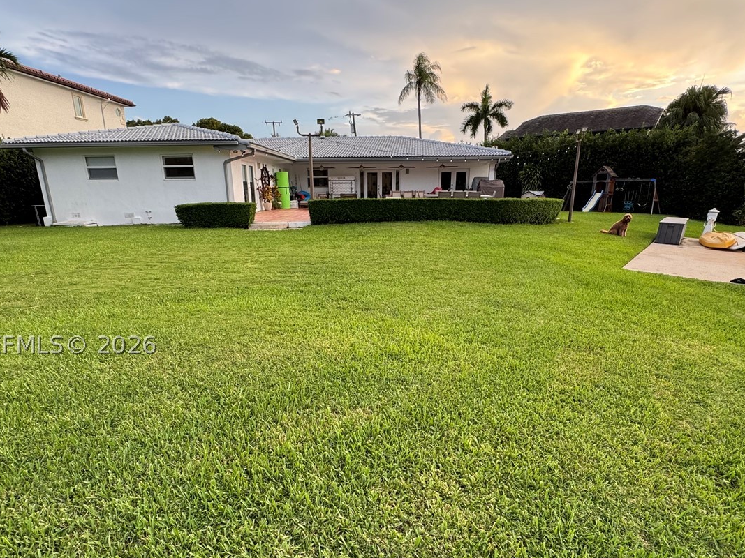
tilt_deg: -19.0
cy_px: 345
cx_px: 370
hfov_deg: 79.0
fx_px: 452
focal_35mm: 21
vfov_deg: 62.7
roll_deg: +0.2
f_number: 2.2
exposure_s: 1/99
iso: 64
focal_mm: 2.22
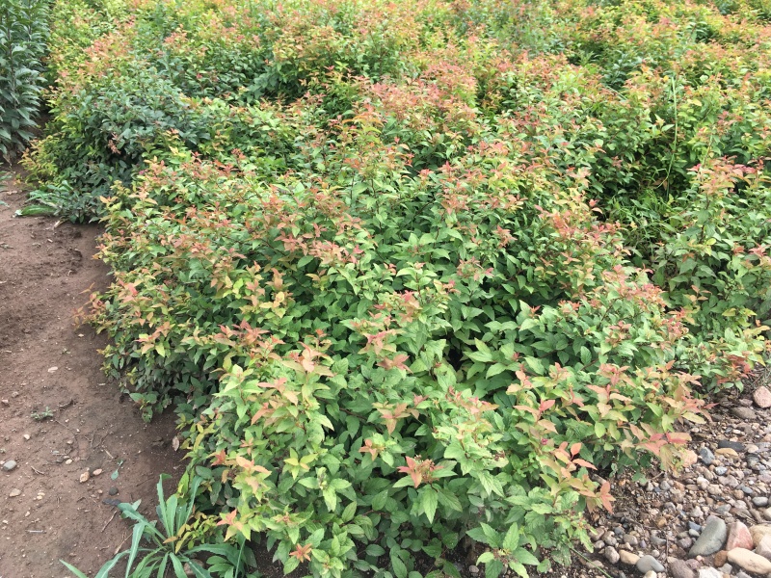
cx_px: 386
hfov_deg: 61.7
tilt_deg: -33.1
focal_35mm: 29
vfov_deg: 48.2
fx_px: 646
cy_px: 289
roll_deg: +0.2
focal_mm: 4.15
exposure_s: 1/398
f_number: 2.2
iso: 25
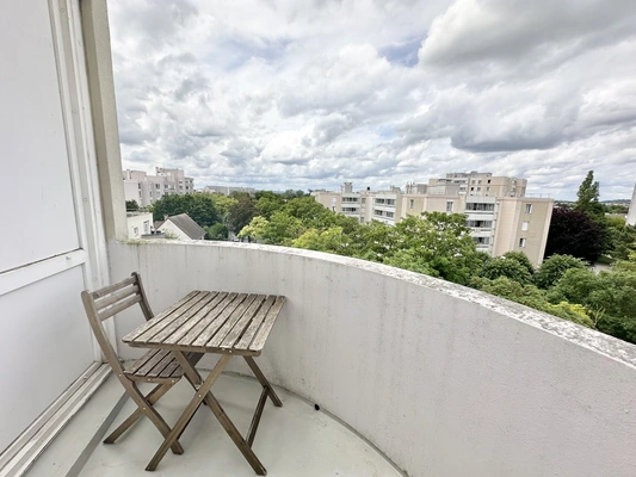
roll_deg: -2.4
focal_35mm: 14
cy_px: 238
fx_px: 257
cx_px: 318
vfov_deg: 85.7
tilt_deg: -10.1
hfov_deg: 102.1
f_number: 2.2
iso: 50
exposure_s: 1/2212
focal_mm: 2.22
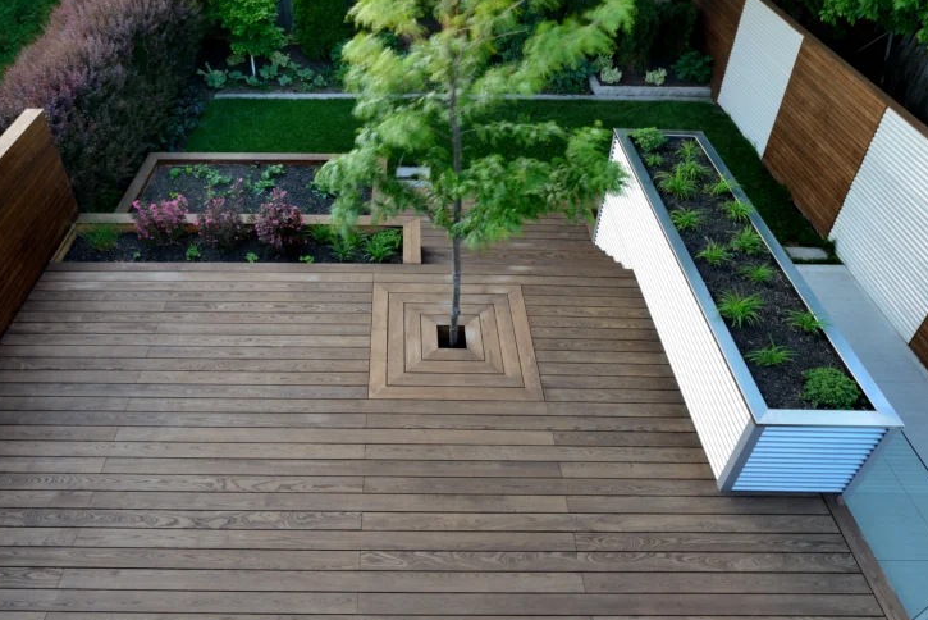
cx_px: 362
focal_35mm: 24
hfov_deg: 72.8
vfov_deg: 52.2
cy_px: 411
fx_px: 619
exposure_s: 1/1.3
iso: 100
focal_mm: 17
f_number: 9
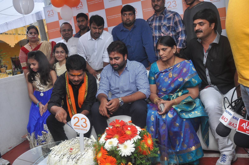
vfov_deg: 47.8
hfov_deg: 67.4
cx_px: 124
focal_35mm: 27
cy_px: 82
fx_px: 187
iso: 800
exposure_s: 1/125
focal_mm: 18
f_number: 8
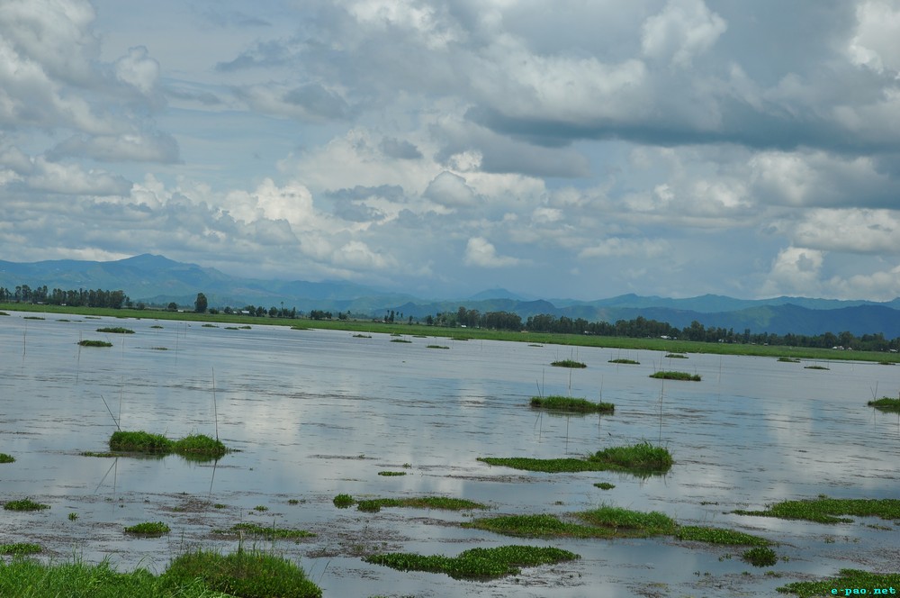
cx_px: 450
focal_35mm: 93
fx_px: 2322
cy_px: 299
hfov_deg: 21.9
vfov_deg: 14.7
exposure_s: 1/1000
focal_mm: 62
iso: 200
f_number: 8
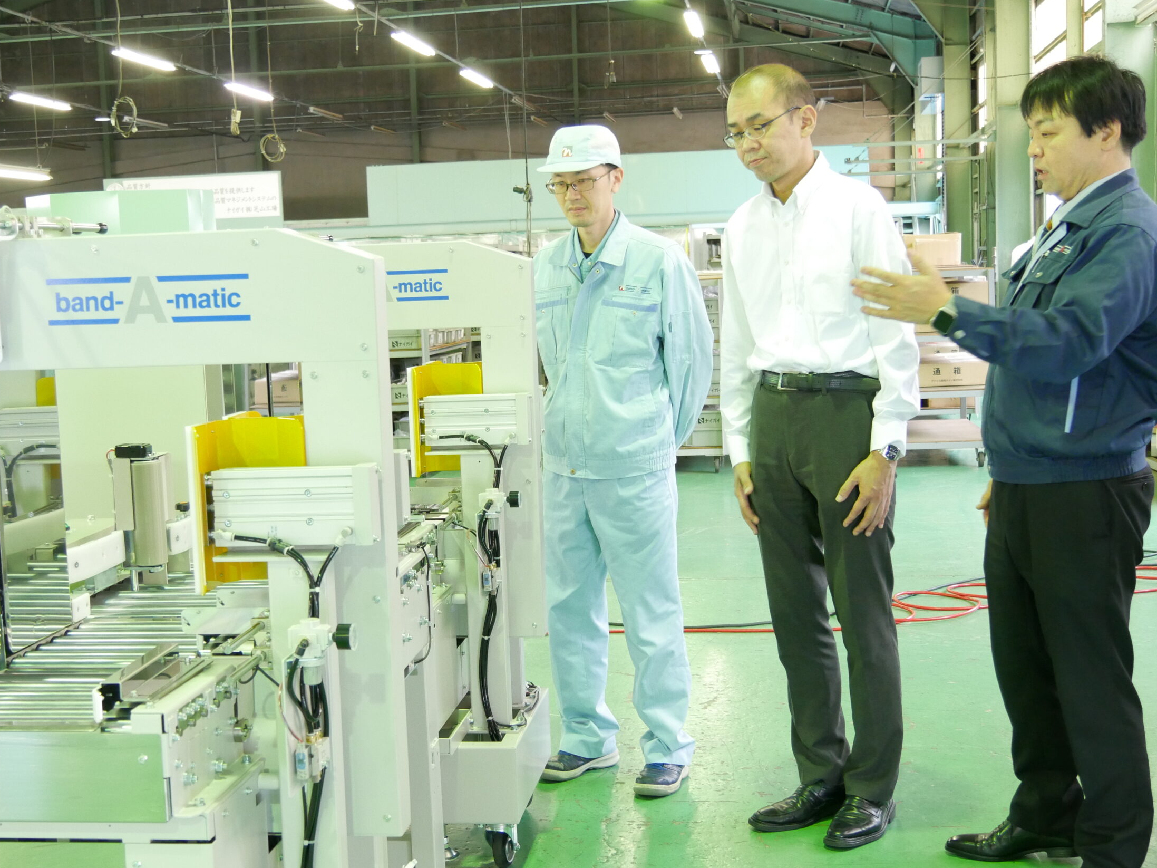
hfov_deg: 38.9
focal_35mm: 49
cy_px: 462
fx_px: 1638
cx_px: 540
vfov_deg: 29.7
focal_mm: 21
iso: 1600
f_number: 4
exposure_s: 1/30
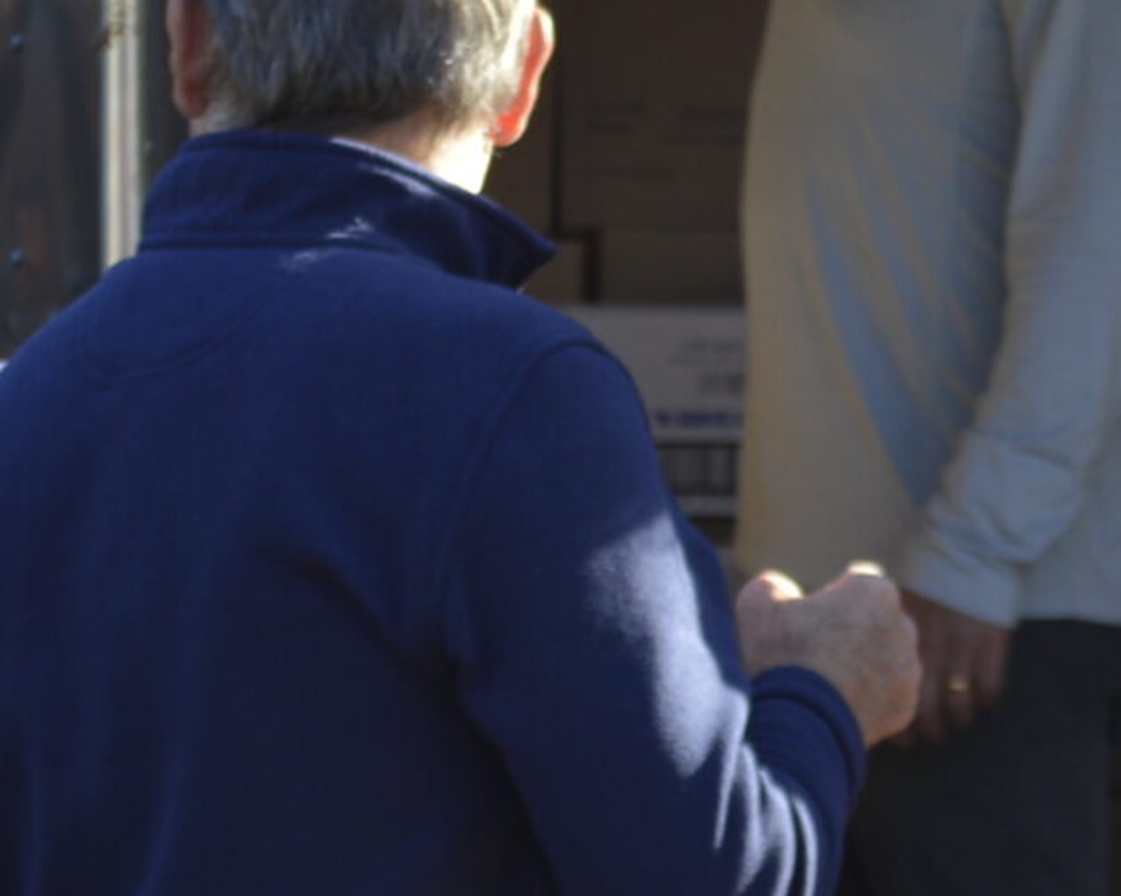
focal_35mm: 315
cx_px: 1397
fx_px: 10446
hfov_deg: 6.1
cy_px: 488
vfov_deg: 4.9
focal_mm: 55
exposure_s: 1/125
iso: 125
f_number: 5.6
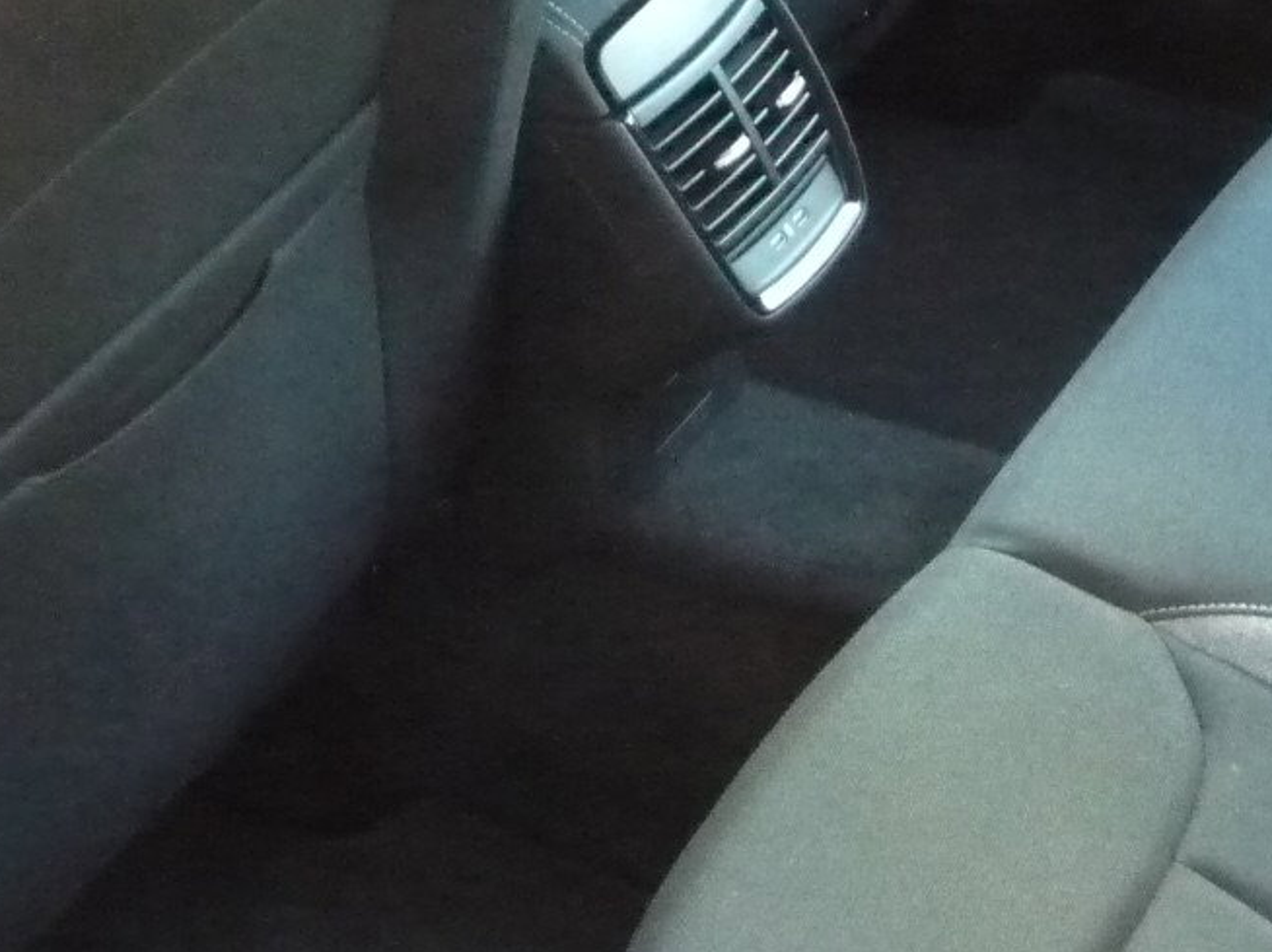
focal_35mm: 94
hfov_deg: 20.8
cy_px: 493
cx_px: 906
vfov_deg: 15.7
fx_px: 3453
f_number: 3.3
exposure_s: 1/13
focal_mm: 5.2
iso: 800
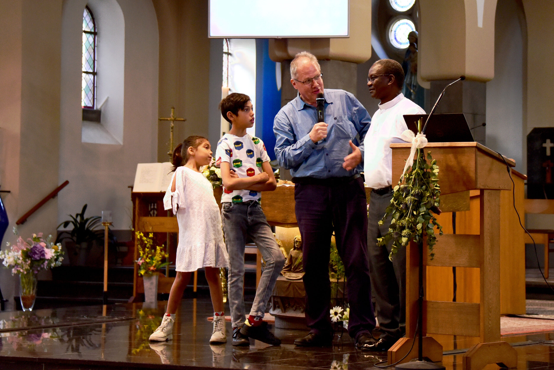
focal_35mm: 70
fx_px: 1078
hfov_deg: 28.8
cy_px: 185
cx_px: 277
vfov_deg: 19.5
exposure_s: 1/125
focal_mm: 70
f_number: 5
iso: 2500
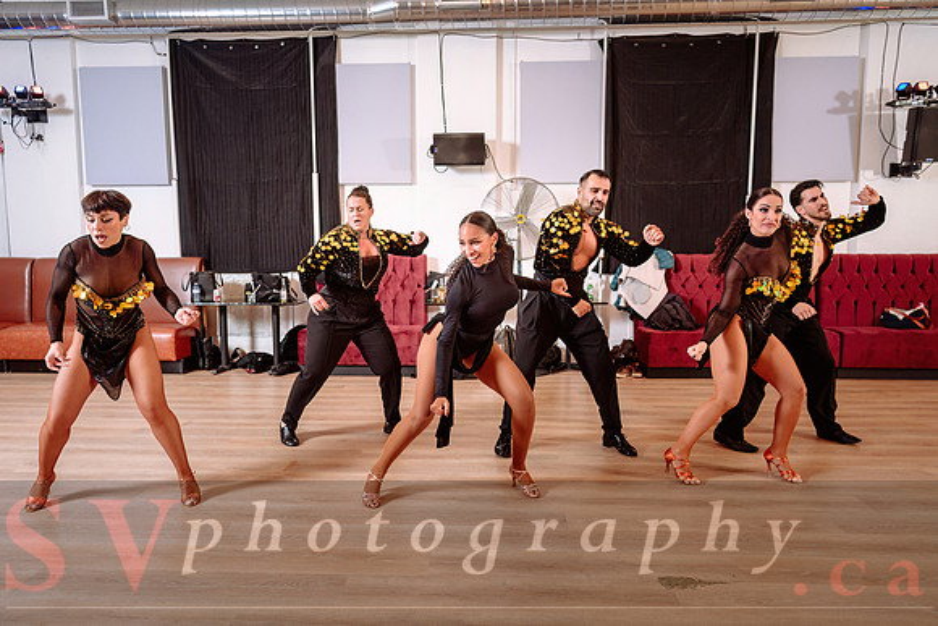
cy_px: 313
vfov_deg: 53.2
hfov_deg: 73.7
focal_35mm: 24
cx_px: 469
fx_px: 625
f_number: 3.2
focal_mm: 24
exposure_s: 1/160
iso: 800
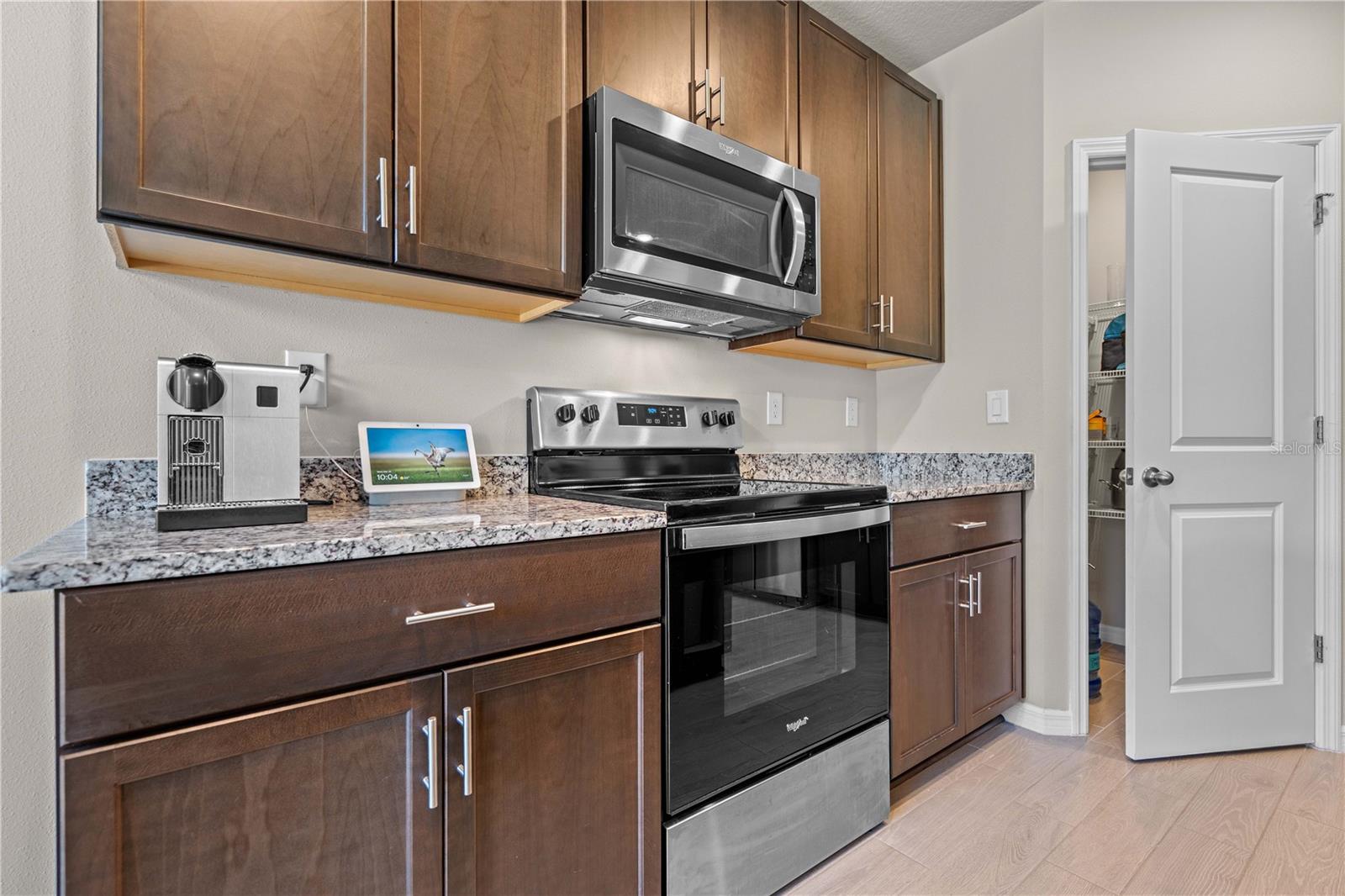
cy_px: 448
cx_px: 672
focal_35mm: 16
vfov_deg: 73.7
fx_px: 598
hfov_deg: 96.7
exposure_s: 1/2
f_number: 5.6
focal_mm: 16
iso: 250
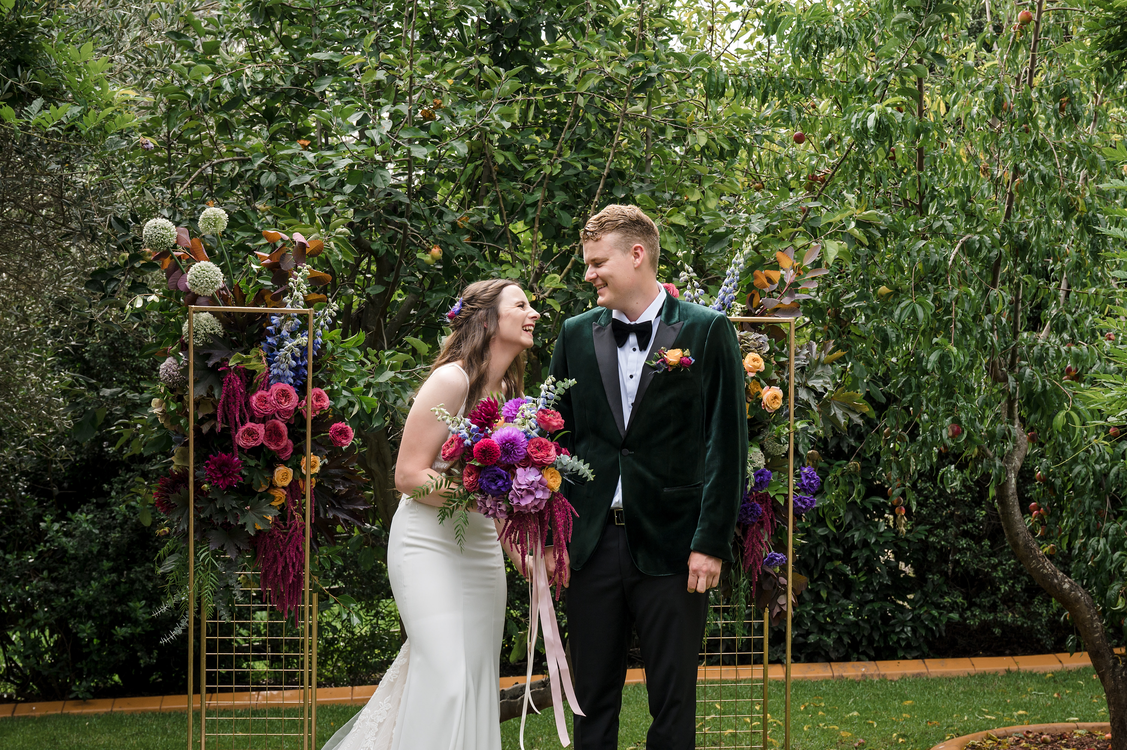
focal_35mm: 44
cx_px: 564
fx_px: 1376
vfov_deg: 30.5
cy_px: 375
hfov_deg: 44.5
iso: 640
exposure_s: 1/320
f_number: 6.3
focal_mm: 44
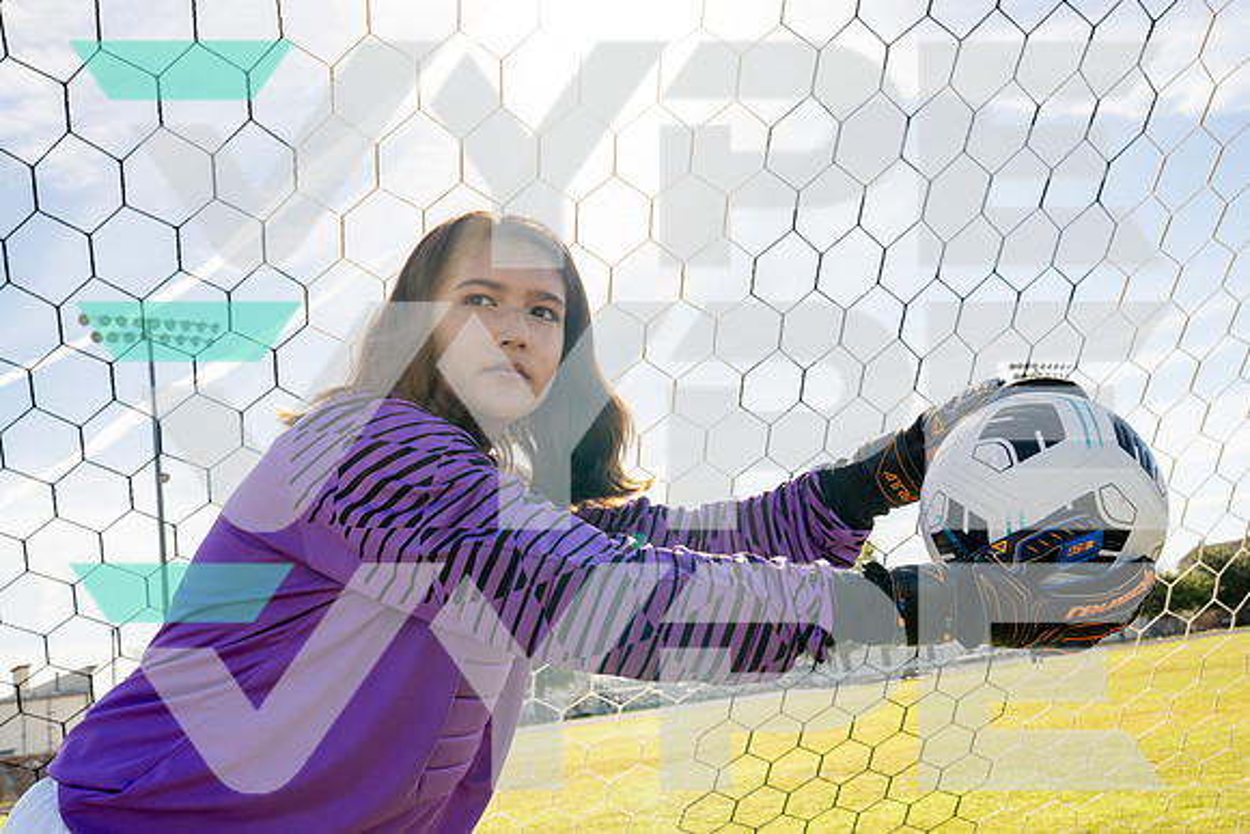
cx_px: 625
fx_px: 1320
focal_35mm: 38
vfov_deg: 35.1
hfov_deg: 50.7
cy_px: 417
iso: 200
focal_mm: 38
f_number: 11
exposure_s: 1/250
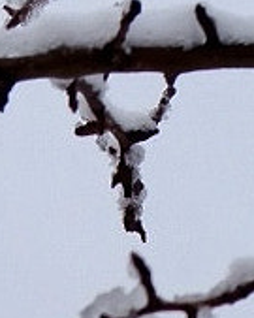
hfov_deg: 4.9
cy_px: 1082
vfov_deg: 5.9
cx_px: 917
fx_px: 2756
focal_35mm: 293
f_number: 4
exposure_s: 1/300
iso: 400
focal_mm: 22.3
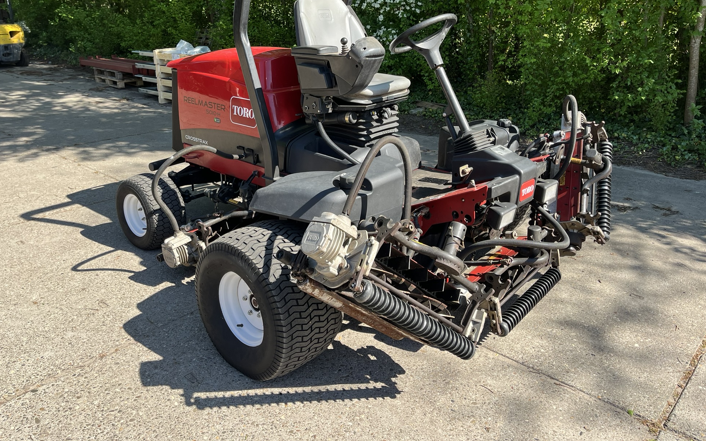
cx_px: 340
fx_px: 558
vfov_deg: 42.8
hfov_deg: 64.6
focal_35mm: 29
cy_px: 163
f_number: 1.6
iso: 50
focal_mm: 5.1
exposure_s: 1/737
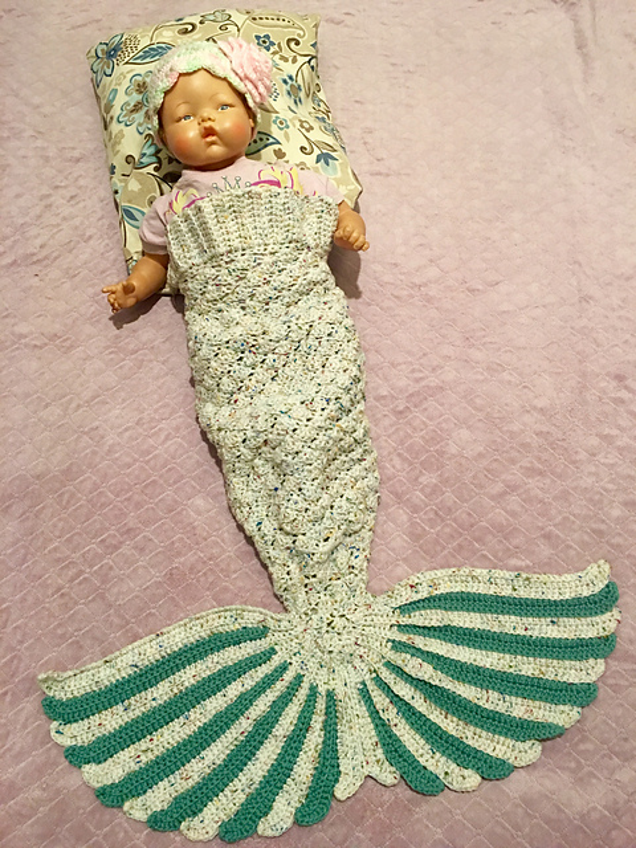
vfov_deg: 61.7
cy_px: 424
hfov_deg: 48.2
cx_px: 318
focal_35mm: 29
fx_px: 710
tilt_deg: -67.5
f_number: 2.2
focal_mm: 4.15
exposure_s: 1/4
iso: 50
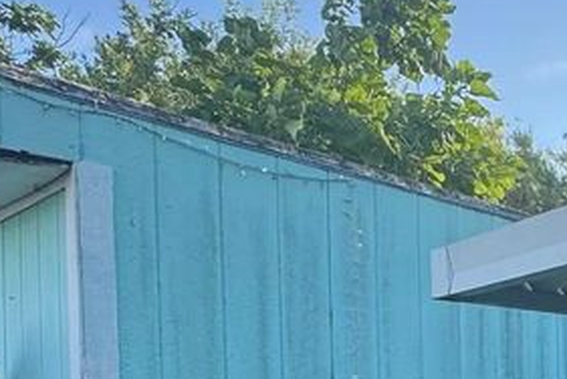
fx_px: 836
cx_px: 747
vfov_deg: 23.4
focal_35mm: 53
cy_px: 456
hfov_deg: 29.7
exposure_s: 1/287
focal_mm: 2.22
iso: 40
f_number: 2.2
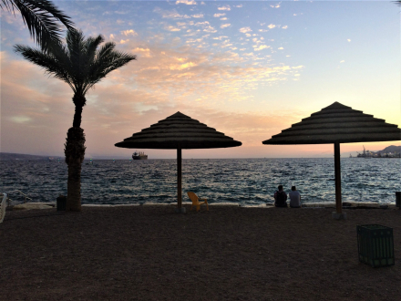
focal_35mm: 29
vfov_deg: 48.2
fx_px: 336
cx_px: 200
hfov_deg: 61.7
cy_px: 150
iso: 32
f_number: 2.2
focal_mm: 4.15
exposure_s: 1/149
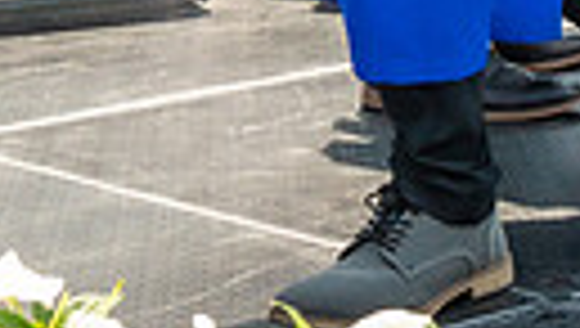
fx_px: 3096
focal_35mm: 201
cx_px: 312
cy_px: -665
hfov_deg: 10.7
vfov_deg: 5.7
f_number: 7.1
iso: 200
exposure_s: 1/800
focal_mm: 22
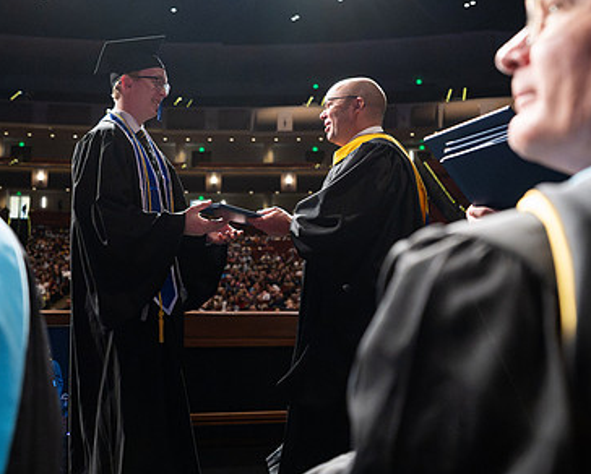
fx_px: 700
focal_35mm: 40
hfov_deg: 45.6
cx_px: 247
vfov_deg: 37.1
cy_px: 171
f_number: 2.8
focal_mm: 24
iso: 5000
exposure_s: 1/320
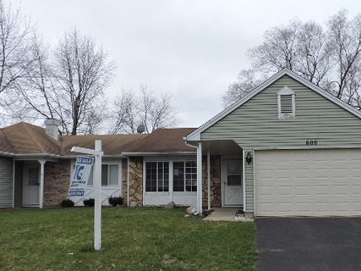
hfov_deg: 51.2
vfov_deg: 39.5
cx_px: 208
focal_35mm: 36
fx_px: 375
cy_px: 158
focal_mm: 4.3
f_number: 3
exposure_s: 1/320
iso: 100
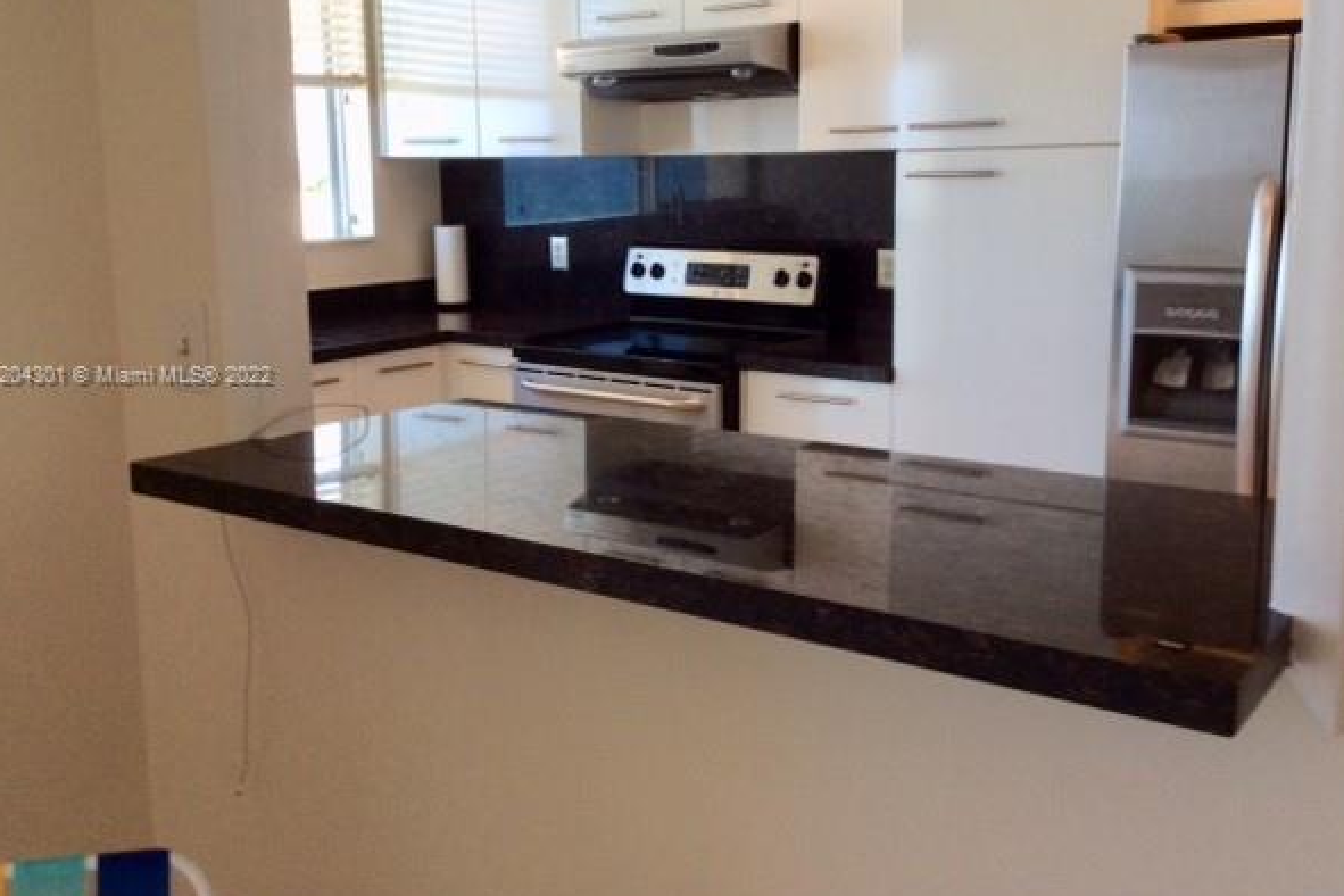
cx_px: 685
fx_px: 1344
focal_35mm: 36
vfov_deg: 36.8
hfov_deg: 53.1
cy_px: 378
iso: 50
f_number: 2.4
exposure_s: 1/60
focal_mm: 3.3
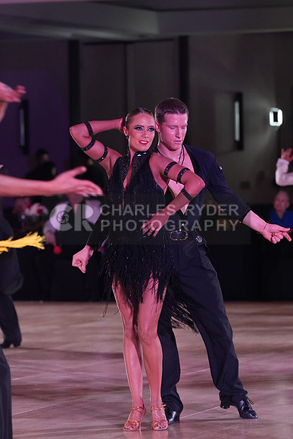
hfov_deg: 6.9
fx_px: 2440
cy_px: 220
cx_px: 146
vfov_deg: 10.3
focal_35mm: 200
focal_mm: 200
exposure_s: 1/250
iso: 5000
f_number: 5.6
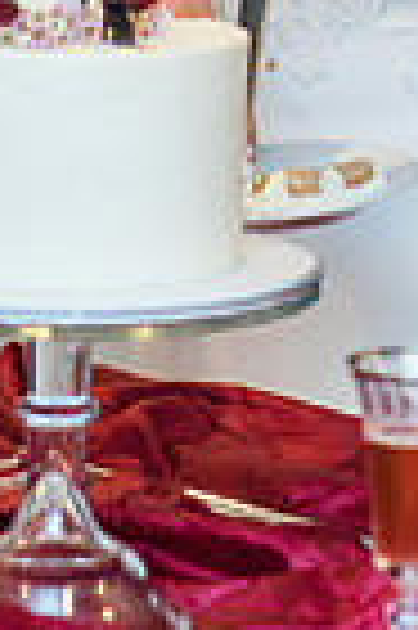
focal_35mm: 273
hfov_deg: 5.0
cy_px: -369
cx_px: 490
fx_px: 4766
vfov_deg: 7.4
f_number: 3.2
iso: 1250
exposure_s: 1/160
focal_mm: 85
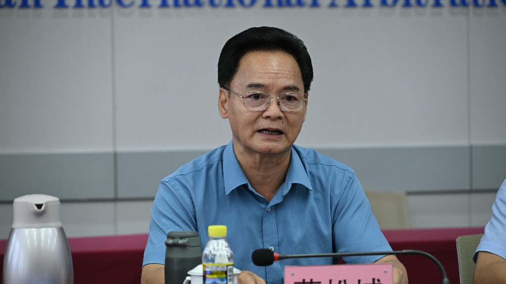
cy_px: 161
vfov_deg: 9.6
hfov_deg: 17.0
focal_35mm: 126
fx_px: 1690
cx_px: 253
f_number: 4
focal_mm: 120
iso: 640
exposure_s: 1/80
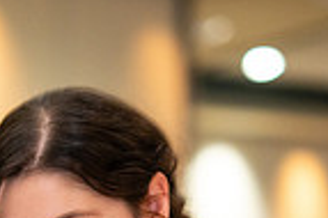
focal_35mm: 203
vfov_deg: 6.6
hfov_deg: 10.1
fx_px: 1847
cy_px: 400
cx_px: 32
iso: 800
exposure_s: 1/100
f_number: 1.4
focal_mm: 50
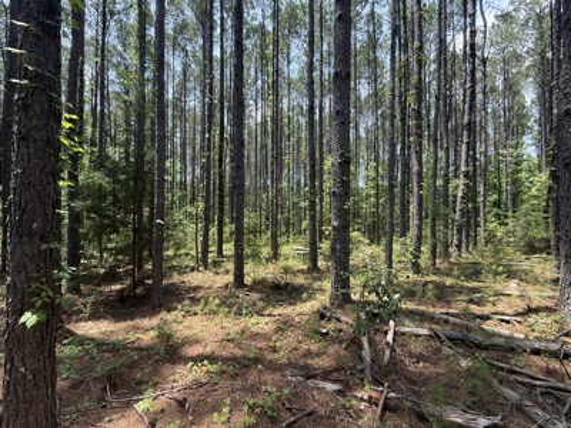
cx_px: 286
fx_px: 231
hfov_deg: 102.1
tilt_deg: +2.8
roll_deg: -1.1
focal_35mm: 14
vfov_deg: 85.7
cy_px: 214
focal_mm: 2.22
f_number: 2.2
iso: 50
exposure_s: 1/256
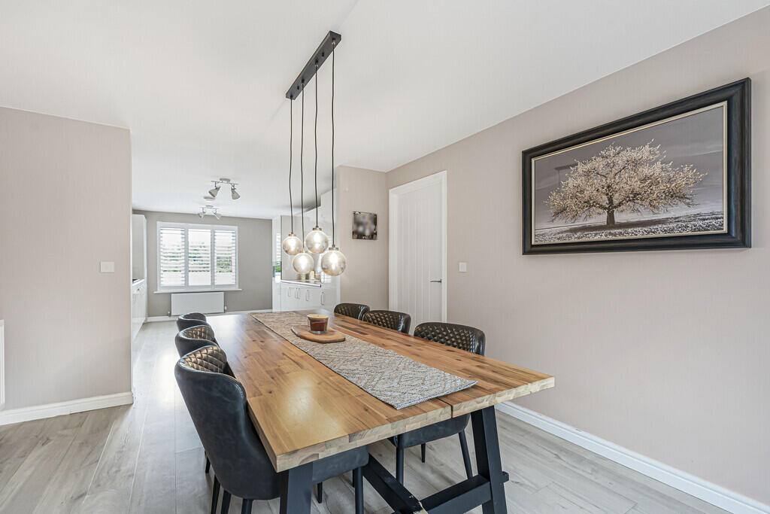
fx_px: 342
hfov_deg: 96.7
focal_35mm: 16
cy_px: 257
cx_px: 385
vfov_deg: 73.8
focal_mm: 16
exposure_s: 1/2
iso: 160
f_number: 8
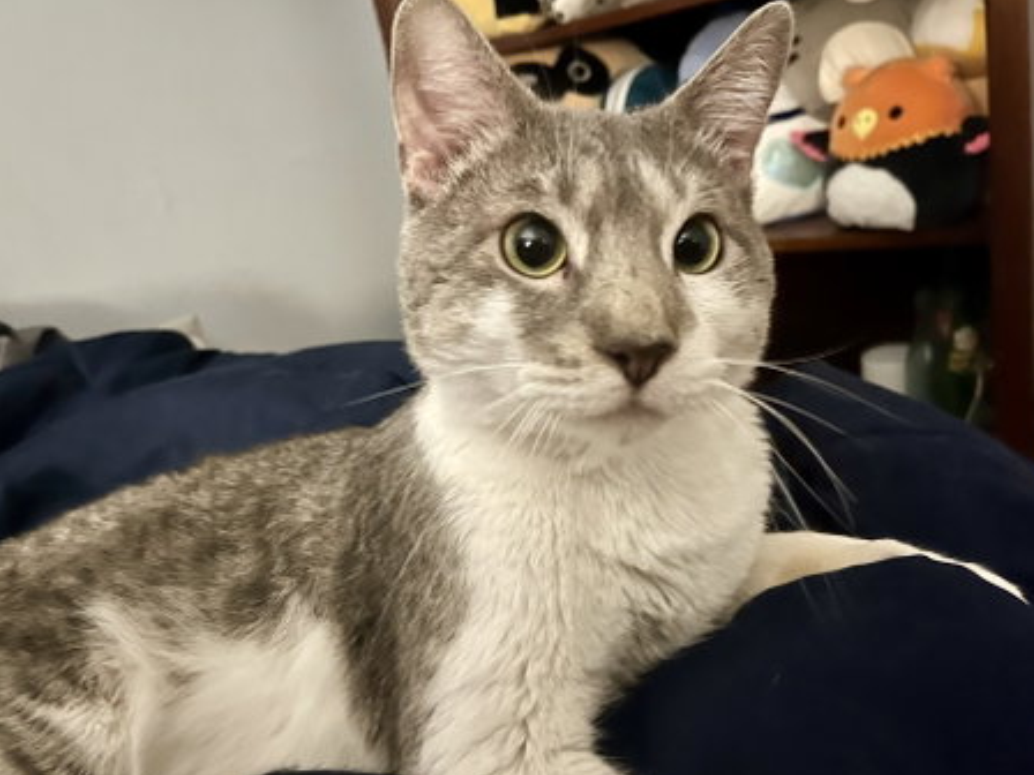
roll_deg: +12.9
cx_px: 533
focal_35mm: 29
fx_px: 866
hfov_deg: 61.6
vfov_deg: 48.2
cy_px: 409
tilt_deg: -19.7
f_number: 1.6
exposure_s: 1/17
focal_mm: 5.1
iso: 1000
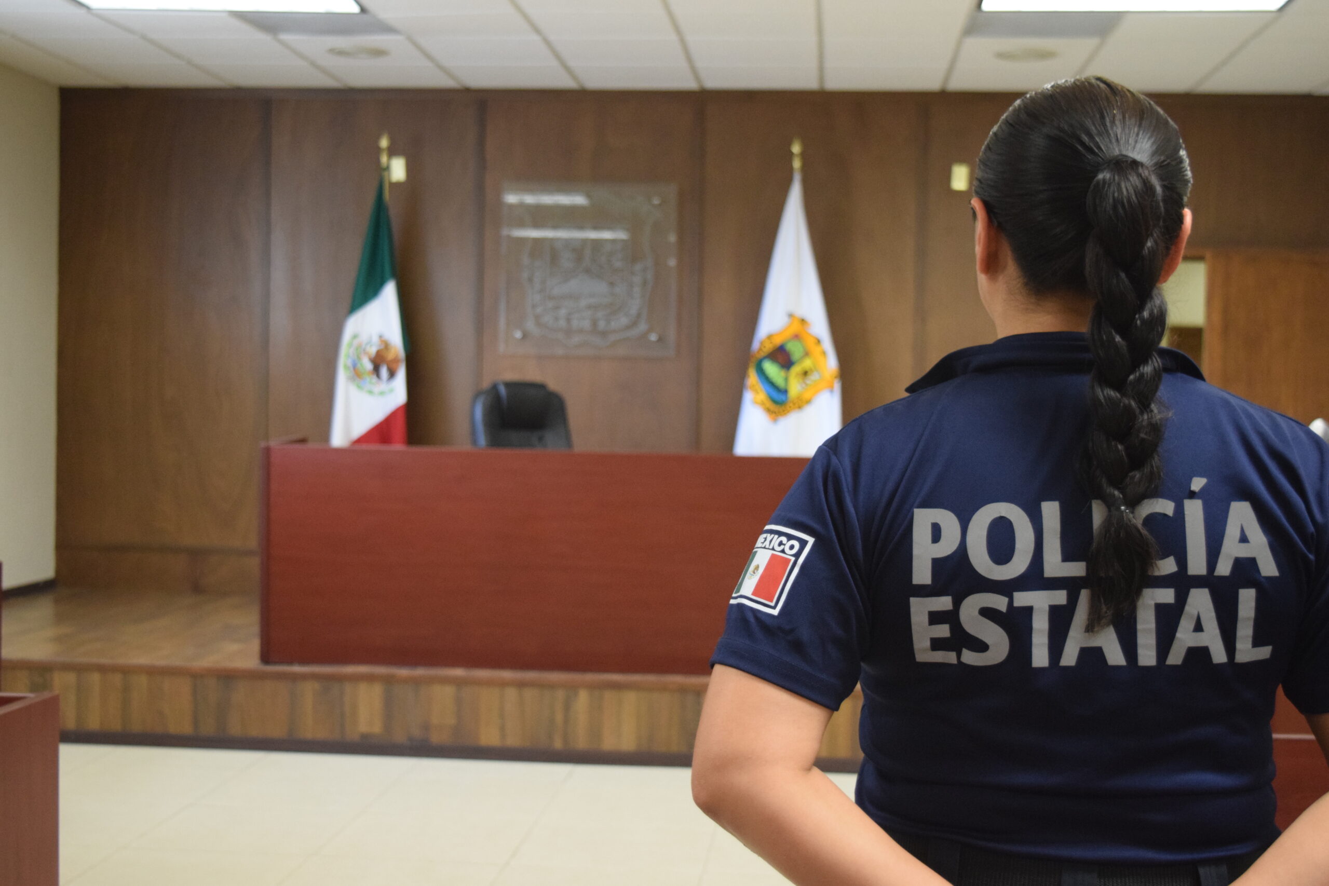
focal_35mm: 51
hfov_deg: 38.9
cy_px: 443
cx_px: 664
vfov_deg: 26.5
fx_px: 1883
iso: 2500
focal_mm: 34
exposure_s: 1/60
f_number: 4.5
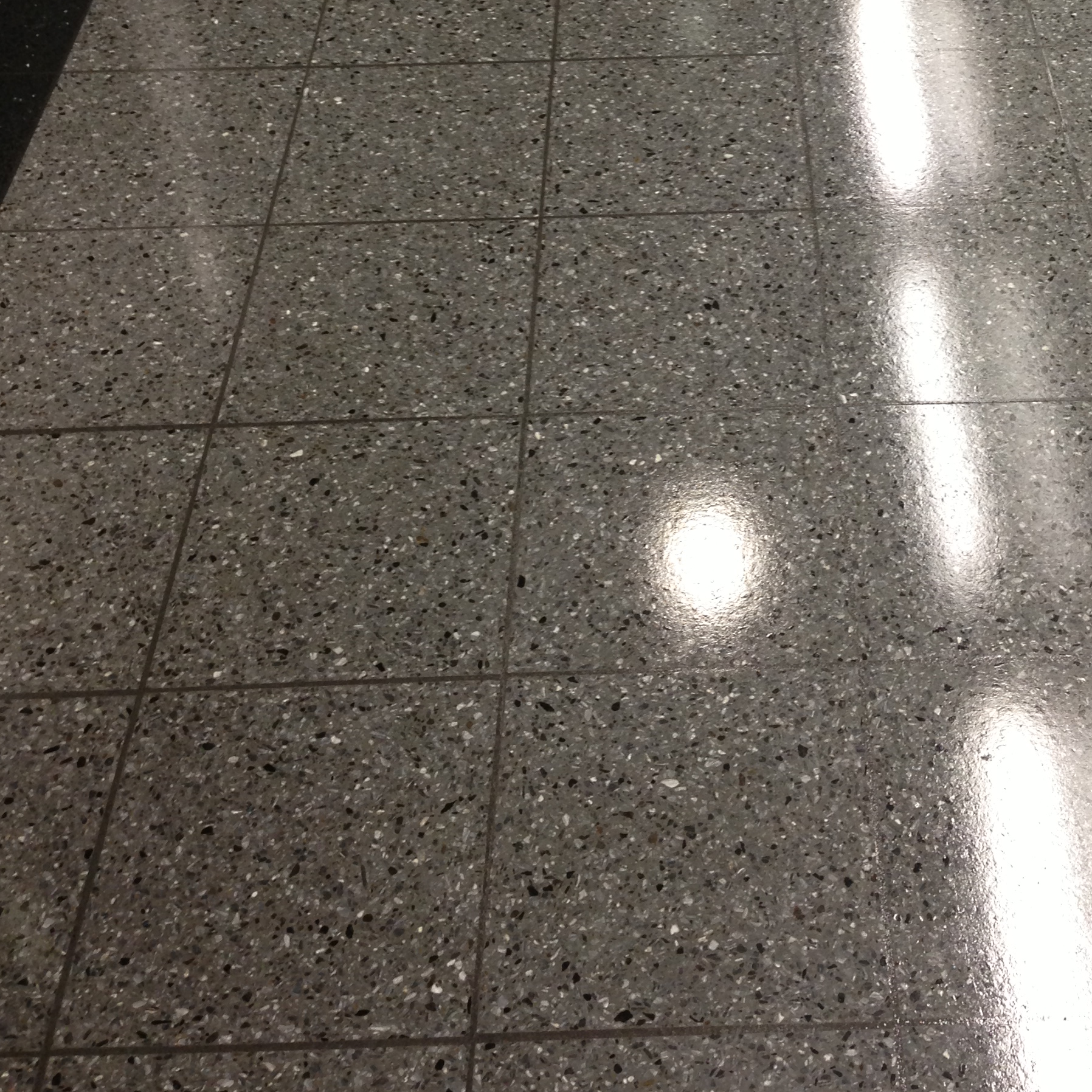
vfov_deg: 31.2
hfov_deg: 32.0
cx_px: 710
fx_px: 1892
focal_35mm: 53
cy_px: 180
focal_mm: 4.13
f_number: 2.4
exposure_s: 1/20
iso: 100
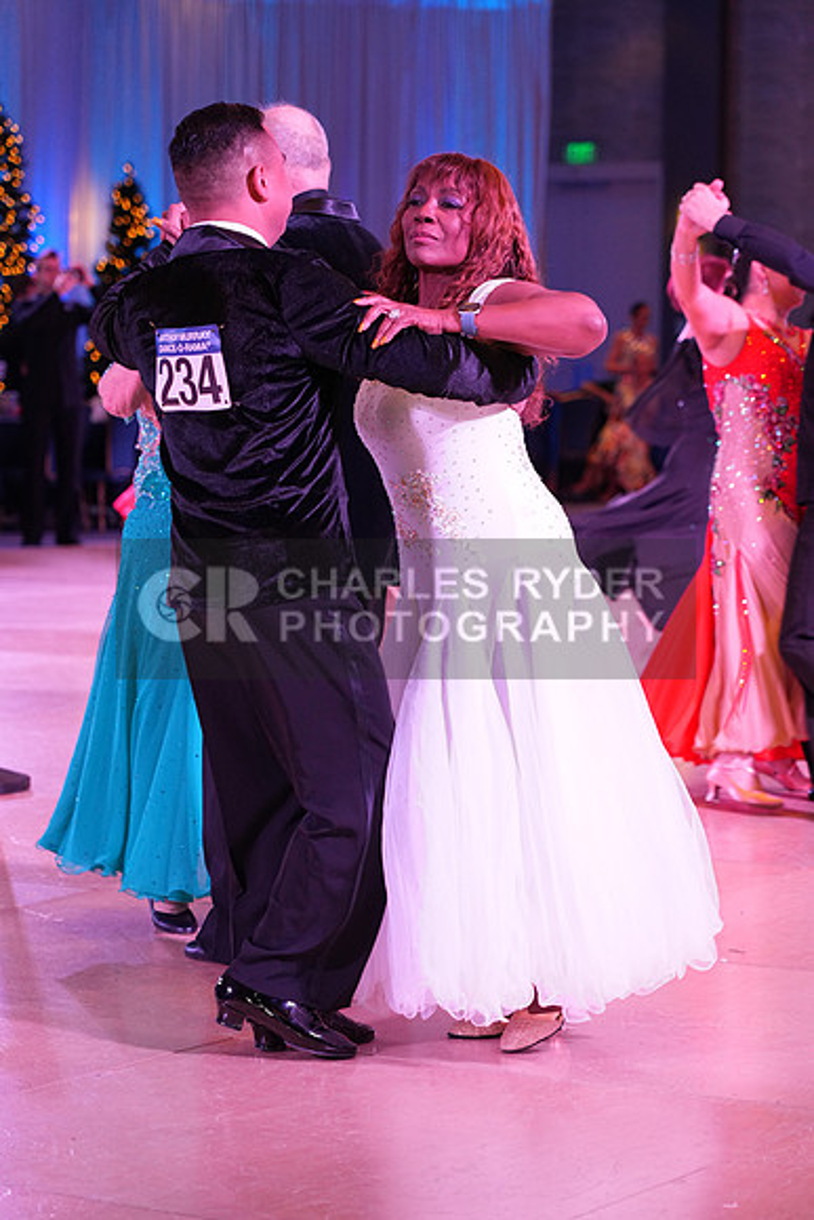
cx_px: 407
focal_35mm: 105
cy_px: 610
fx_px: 3559
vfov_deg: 19.5
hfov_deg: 13.0
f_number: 4
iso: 2000
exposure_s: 1/200
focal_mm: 105
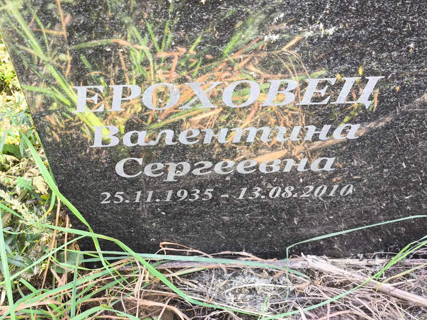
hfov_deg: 37.5
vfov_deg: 28.6
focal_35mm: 51
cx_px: 215
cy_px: 160
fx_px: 629
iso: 80
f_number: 1.7
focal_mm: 4.71
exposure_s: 1/50
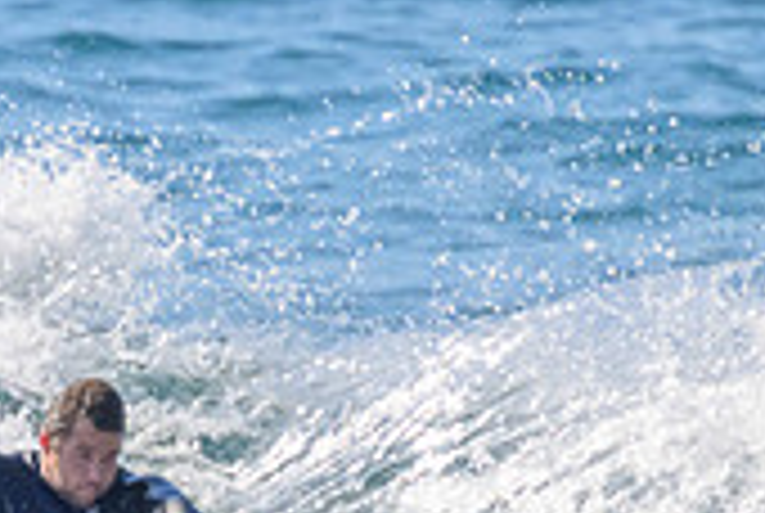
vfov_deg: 0.4
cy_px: 541
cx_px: 28
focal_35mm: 3659
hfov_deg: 0.6
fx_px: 77889
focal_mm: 800
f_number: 11
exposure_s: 1/2000
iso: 1000
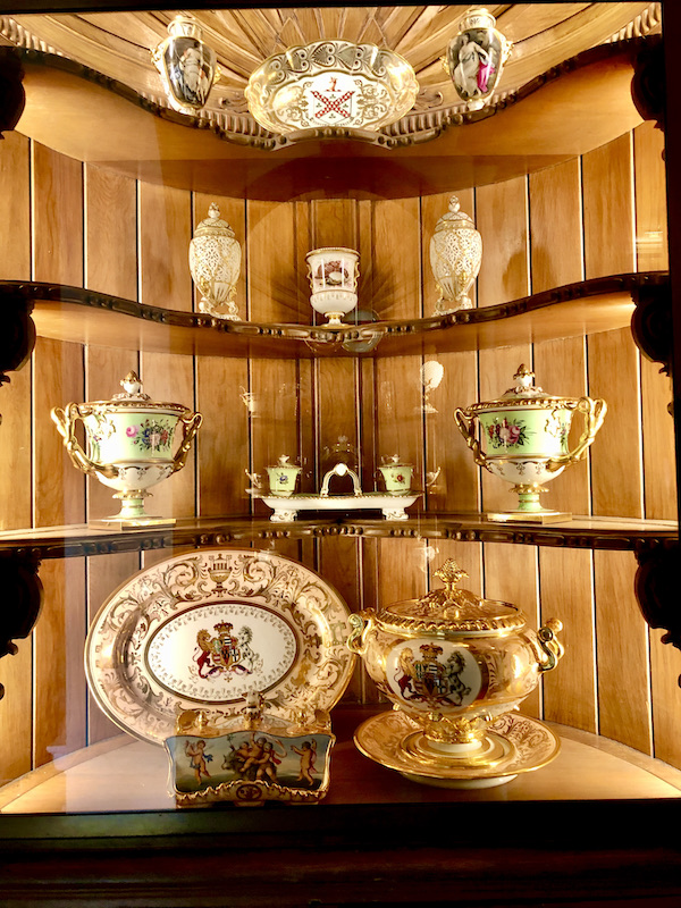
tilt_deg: +1.6
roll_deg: +1.2
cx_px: 340
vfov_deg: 63.4
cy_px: 454
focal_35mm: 28
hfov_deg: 49.7
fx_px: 734
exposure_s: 1/15
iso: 80
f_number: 1.8
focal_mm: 4
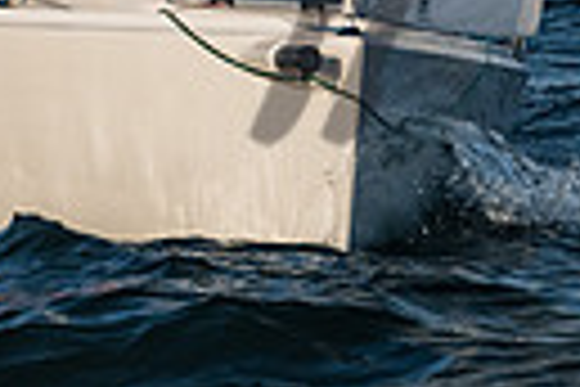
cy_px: -479
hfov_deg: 3.2
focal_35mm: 654
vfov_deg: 2.1
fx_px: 10536
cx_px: 54
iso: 400
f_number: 8
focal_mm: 145
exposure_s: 1/1000
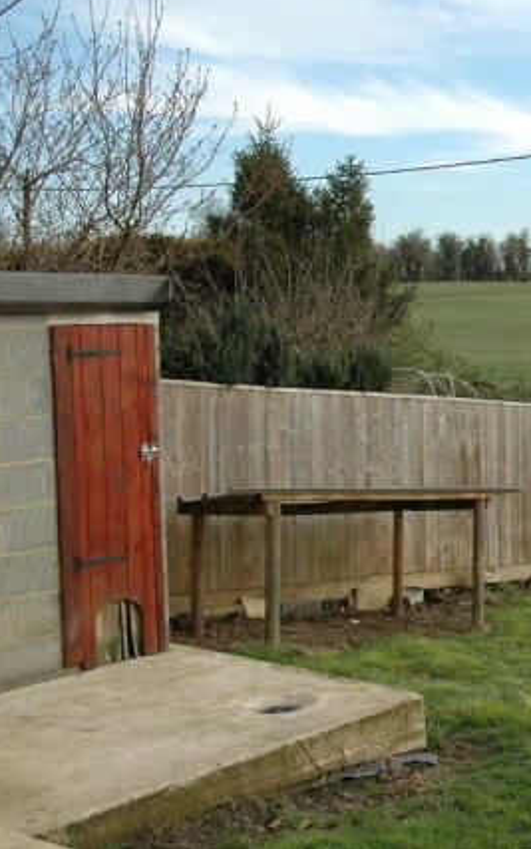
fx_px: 1412
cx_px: 583
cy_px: 418
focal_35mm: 61
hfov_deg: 20.3
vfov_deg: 33.5
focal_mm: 26
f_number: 7.1
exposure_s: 1/800
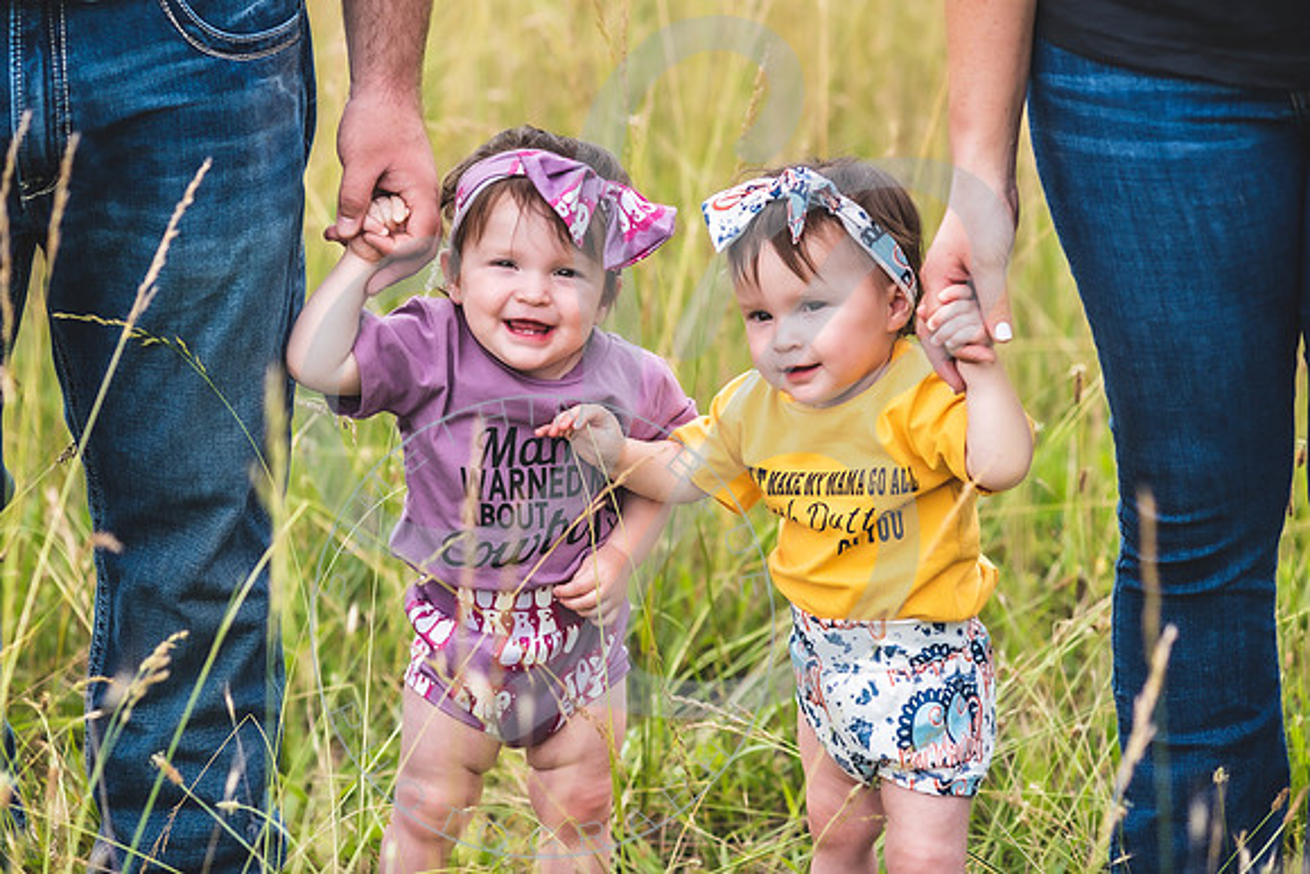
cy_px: 373
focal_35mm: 98
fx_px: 3550
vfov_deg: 14.0
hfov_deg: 20.9
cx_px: 558
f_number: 2.8
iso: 100
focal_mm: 85
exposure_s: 1/800
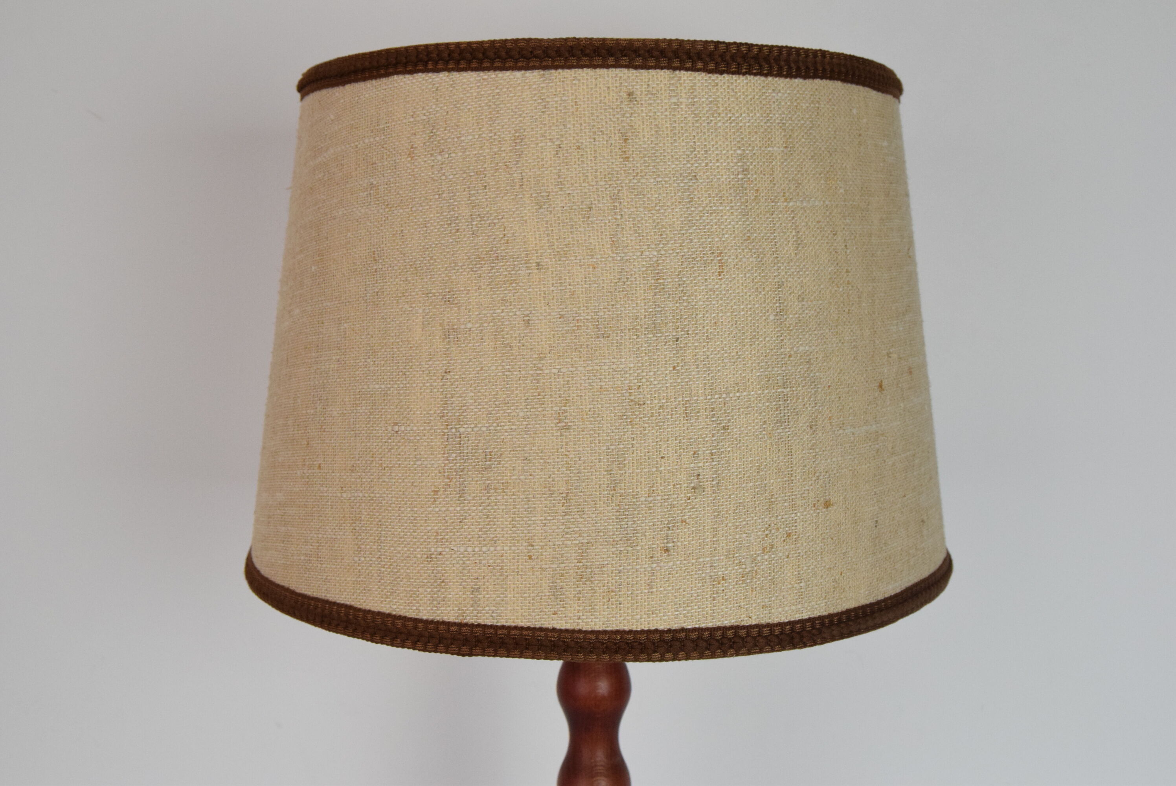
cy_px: 393
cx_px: 588
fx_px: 1275
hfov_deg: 49.5
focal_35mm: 39
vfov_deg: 34.3
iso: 1600
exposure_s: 1/320
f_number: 9
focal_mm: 26
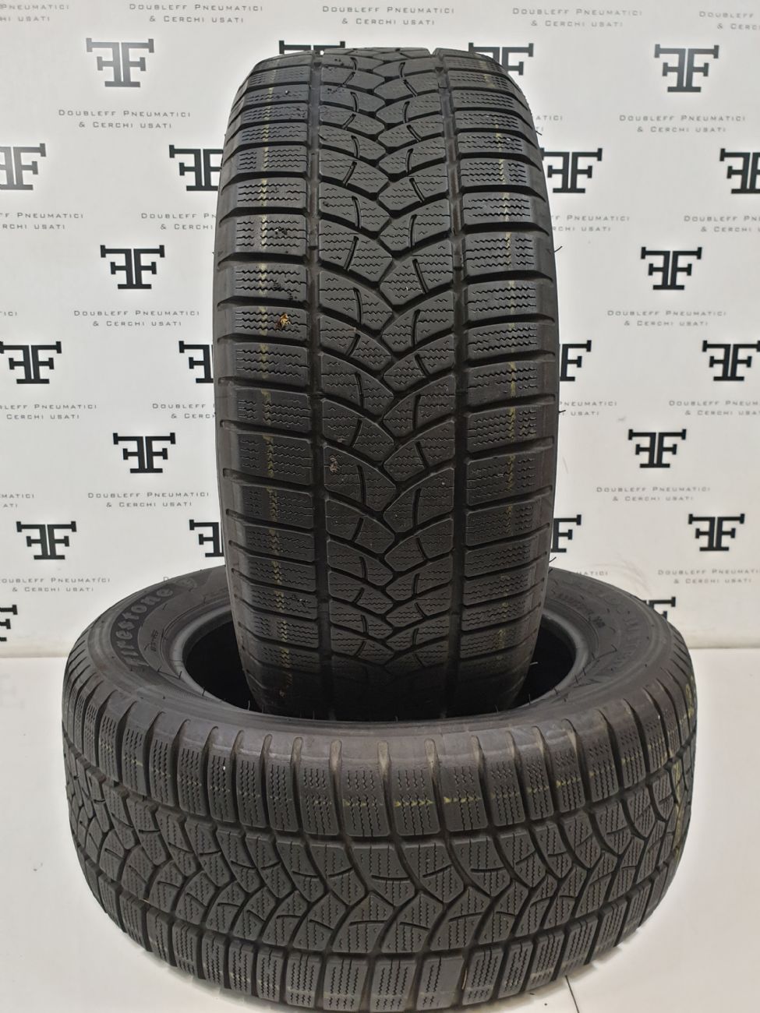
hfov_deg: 53.1
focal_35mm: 26
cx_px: 380
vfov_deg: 67.3
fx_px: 761
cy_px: 506
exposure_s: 1/50
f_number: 2.4
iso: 160
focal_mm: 4.3
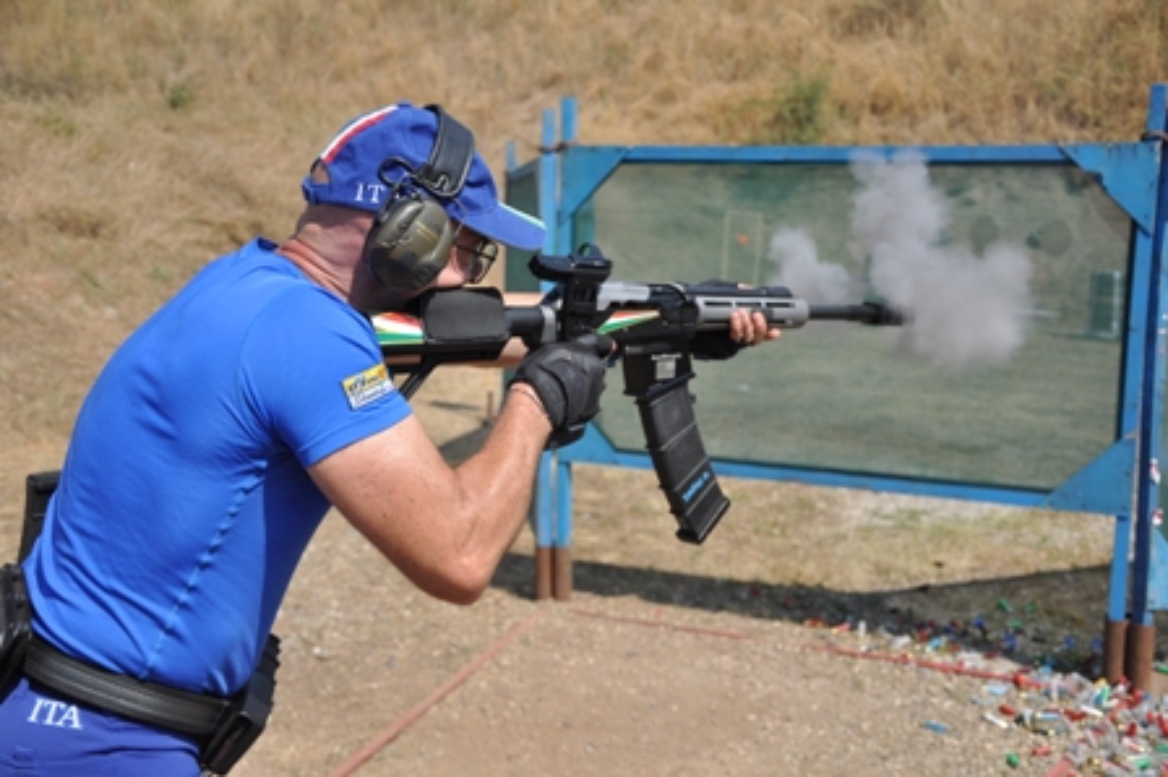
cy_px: 388
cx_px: 584
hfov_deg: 46.4
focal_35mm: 42
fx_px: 1362
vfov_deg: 31.8
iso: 400
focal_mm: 28
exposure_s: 1/4000
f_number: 4
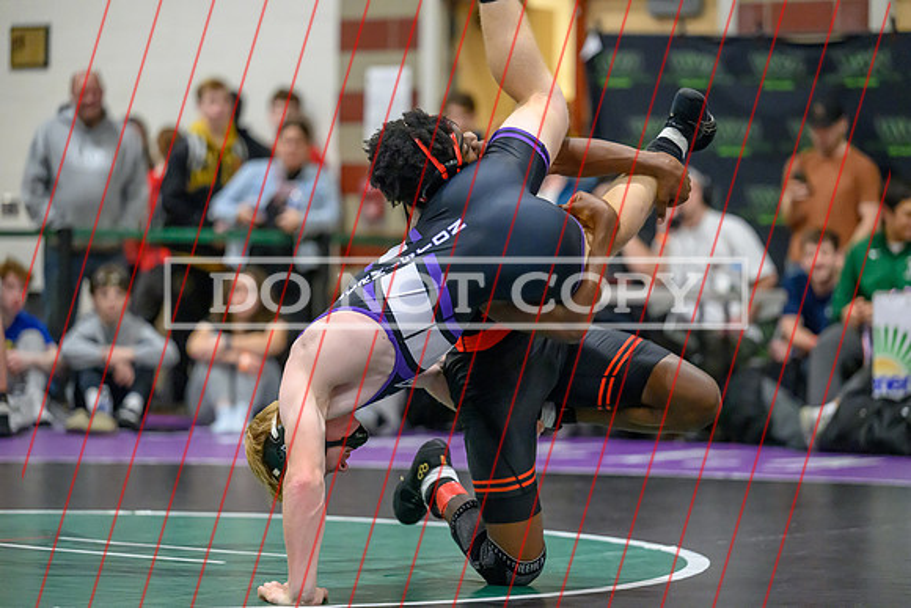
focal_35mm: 135
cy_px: 304
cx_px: 456
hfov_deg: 15.2
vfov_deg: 10.2
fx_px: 3417
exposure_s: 1/800
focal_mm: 135
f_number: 2.8
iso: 12800
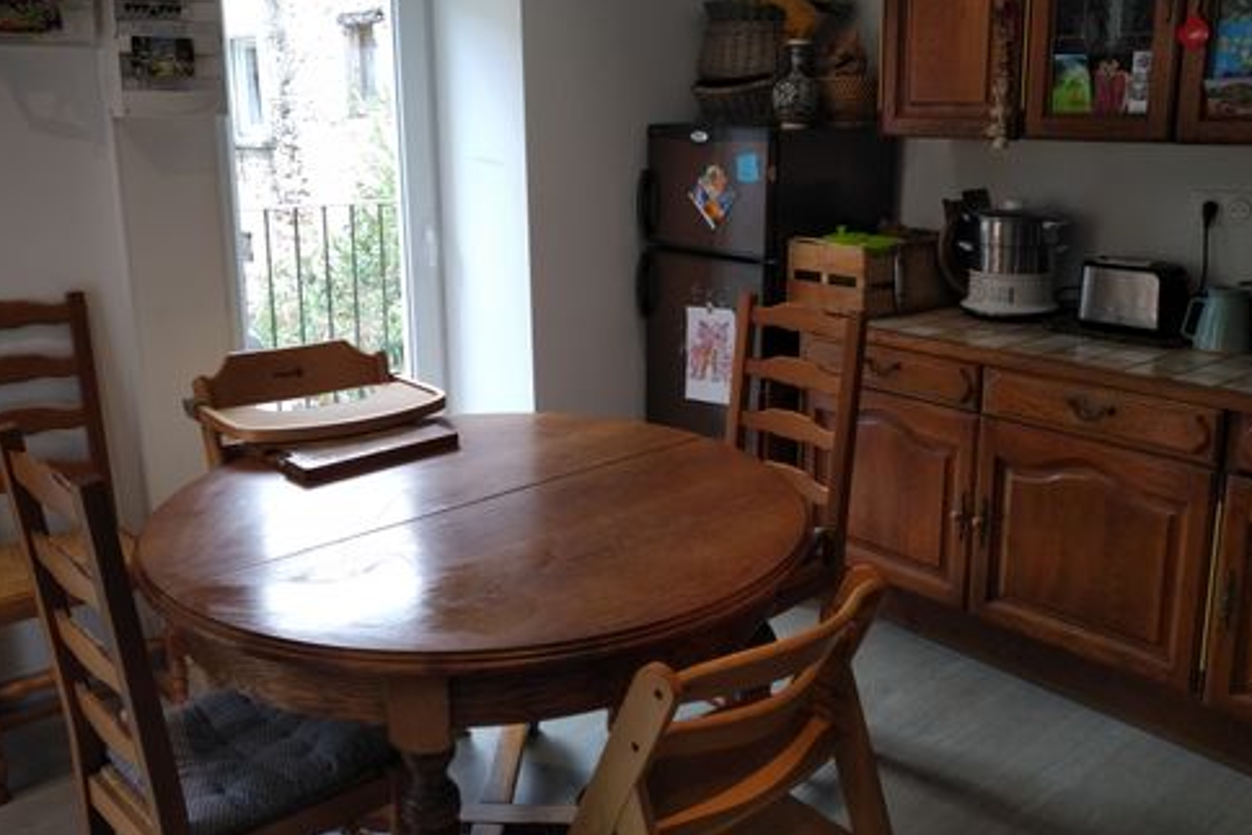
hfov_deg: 60.3
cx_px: 639
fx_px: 1078
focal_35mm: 31
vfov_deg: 42.3
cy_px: 370
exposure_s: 1/60
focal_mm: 4.52
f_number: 2
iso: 113
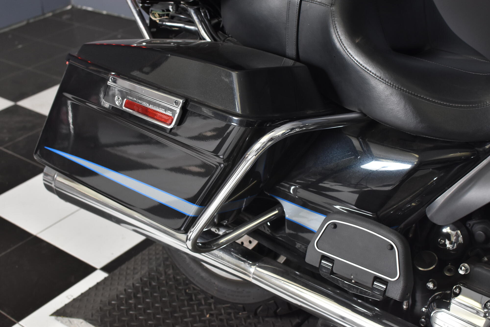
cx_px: 245
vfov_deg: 25.7
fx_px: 714
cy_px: 164
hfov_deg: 37.9
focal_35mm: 52
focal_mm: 35
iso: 800
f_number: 4.5
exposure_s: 1/160
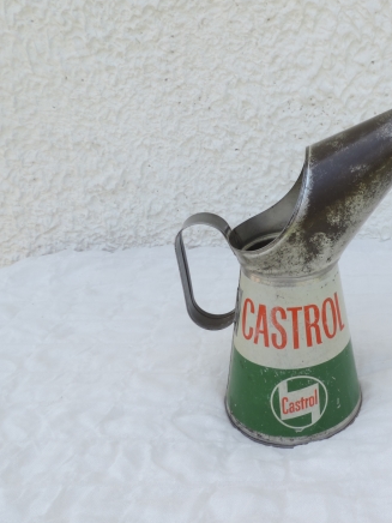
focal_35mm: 33
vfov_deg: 55.3
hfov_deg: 40.8
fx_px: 498
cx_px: 324
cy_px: 257
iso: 80
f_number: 6.6
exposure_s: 1/60
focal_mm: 4.3
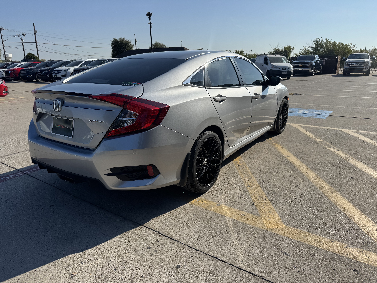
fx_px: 261
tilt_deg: -15.8
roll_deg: +0.5
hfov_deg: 71.6
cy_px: 142
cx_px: 188
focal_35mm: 24
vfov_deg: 56.8
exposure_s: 1/6410
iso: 80
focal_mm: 6.76
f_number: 1.78
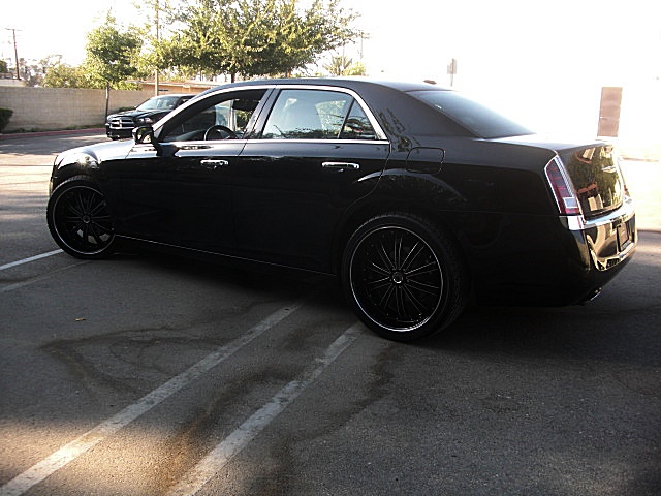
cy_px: 248
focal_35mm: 36
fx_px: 687
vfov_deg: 39.7
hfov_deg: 51.4
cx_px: 330
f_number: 2.8
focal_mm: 6.3
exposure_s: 1/125
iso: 50
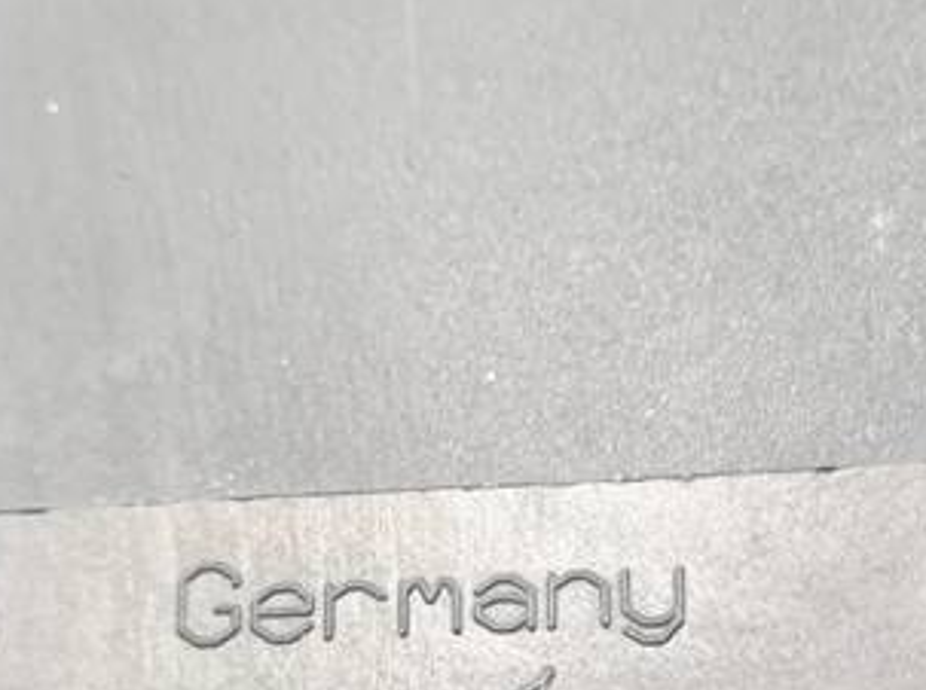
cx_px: 743
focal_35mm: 55
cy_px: 725
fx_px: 1468
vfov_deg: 24.9
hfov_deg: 33.9
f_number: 2.4
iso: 80
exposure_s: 1/50
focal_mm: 4.3
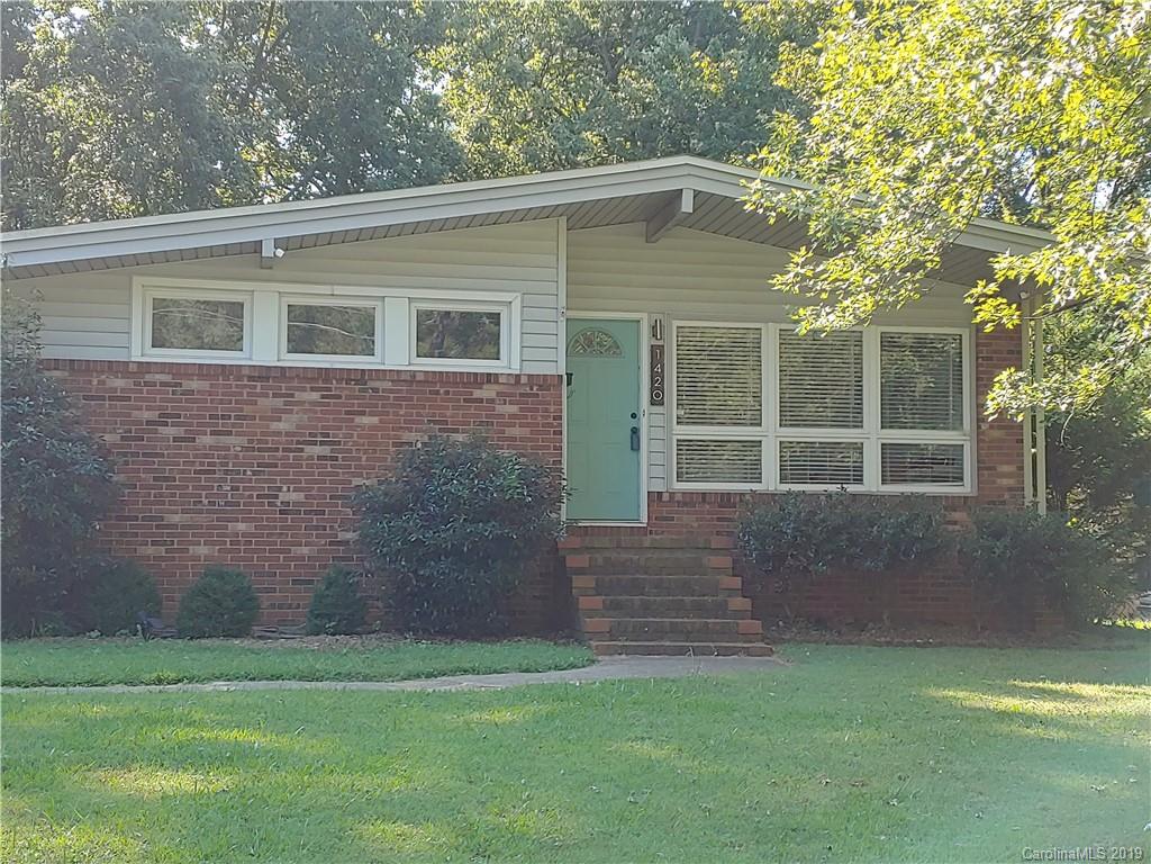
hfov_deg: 40.4
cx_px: 576
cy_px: 432
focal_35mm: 47
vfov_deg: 30.9
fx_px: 1563
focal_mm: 4.23
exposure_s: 1/316
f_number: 1.5
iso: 50
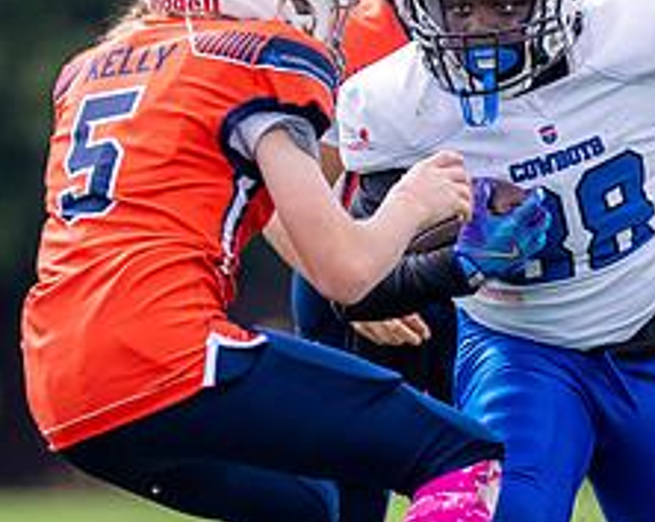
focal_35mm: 1052
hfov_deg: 1.8
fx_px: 20367
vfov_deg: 1.5
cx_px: 701
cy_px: 241
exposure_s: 1/3200
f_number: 2.8
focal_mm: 200
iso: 400
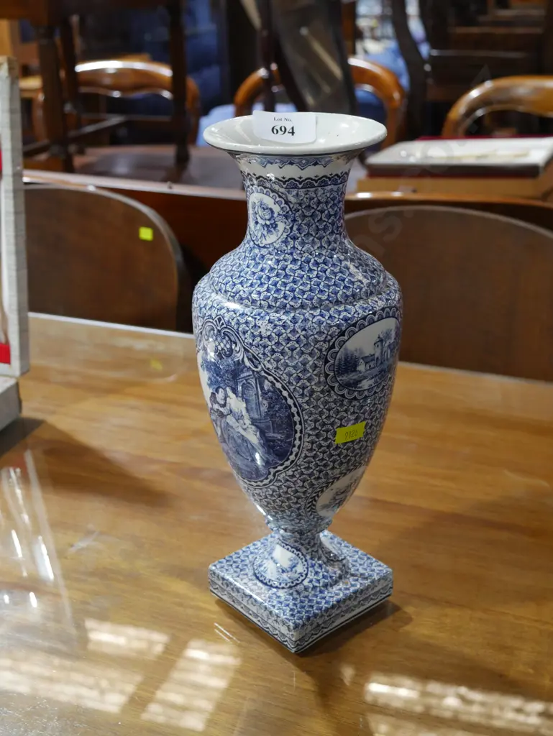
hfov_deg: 30.3
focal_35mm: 48
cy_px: 368
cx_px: 276
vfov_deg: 39.6
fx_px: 1022
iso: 800
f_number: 5.2
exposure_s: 1/60
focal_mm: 24
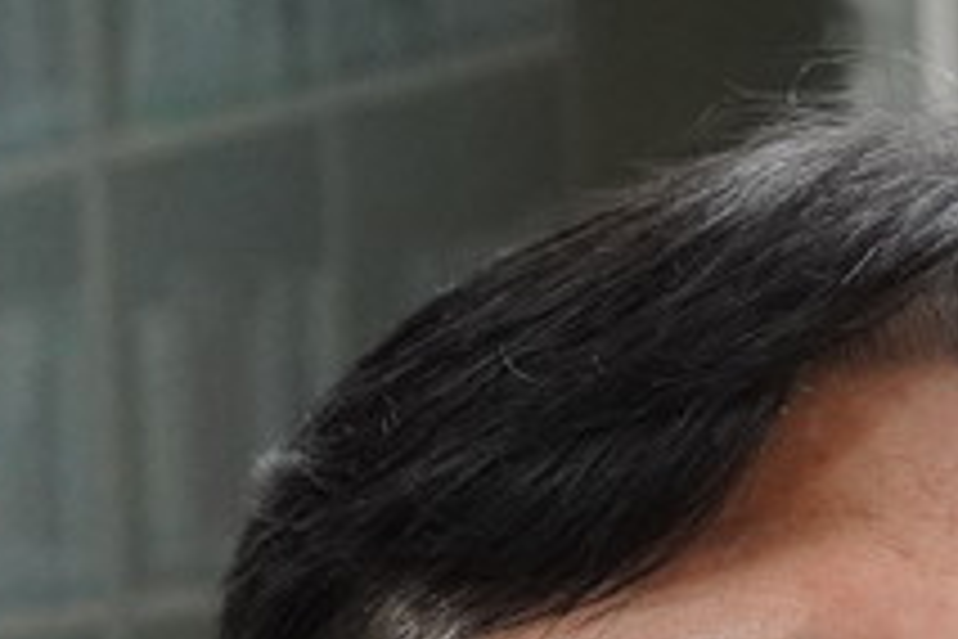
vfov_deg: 3.6
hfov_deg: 5.6
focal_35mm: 369
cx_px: 1156
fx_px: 9819
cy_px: 1915
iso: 1600
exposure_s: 1/80
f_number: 6.3
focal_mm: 41
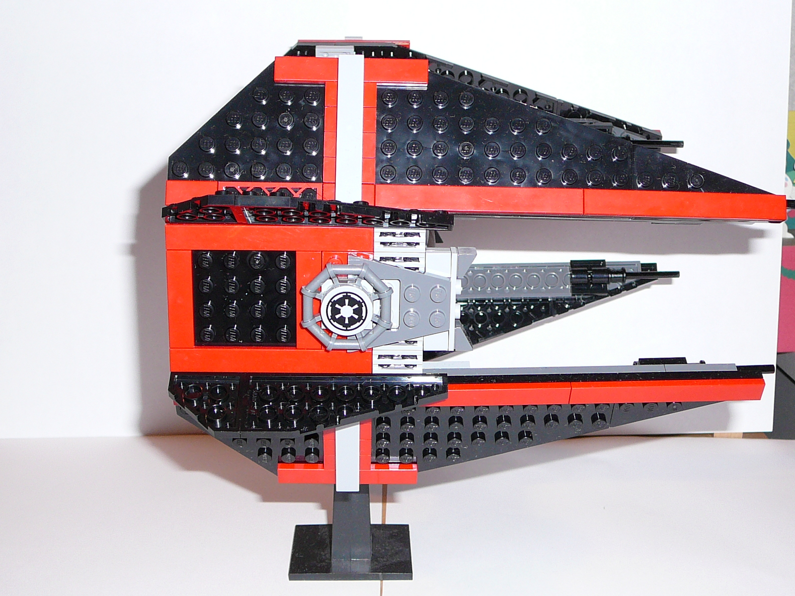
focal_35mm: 56
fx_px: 1286
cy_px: 298
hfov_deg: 34.3
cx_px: 398
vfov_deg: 26.1
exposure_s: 1/30
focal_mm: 6.7
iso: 100
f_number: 3.2
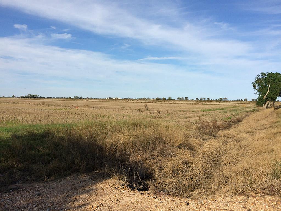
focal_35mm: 29
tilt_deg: -2.0
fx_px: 235
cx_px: 140
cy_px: 106
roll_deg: +0.1
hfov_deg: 61.7
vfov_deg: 48.2
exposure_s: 1/2740
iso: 32
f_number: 2.2
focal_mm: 4.15
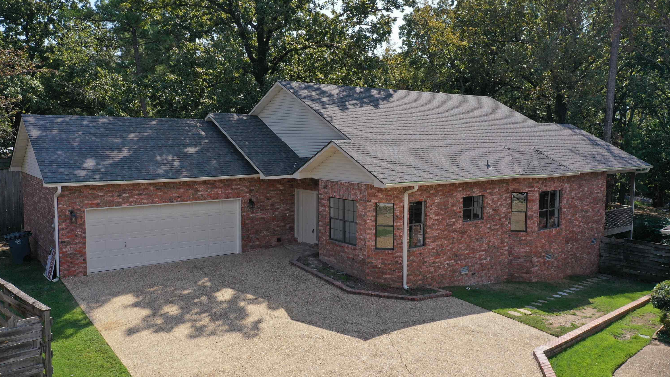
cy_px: 184
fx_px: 533
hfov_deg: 64.3
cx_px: 333
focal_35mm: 30
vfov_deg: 38.9
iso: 100
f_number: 5.6
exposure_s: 1/400
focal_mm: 10.26
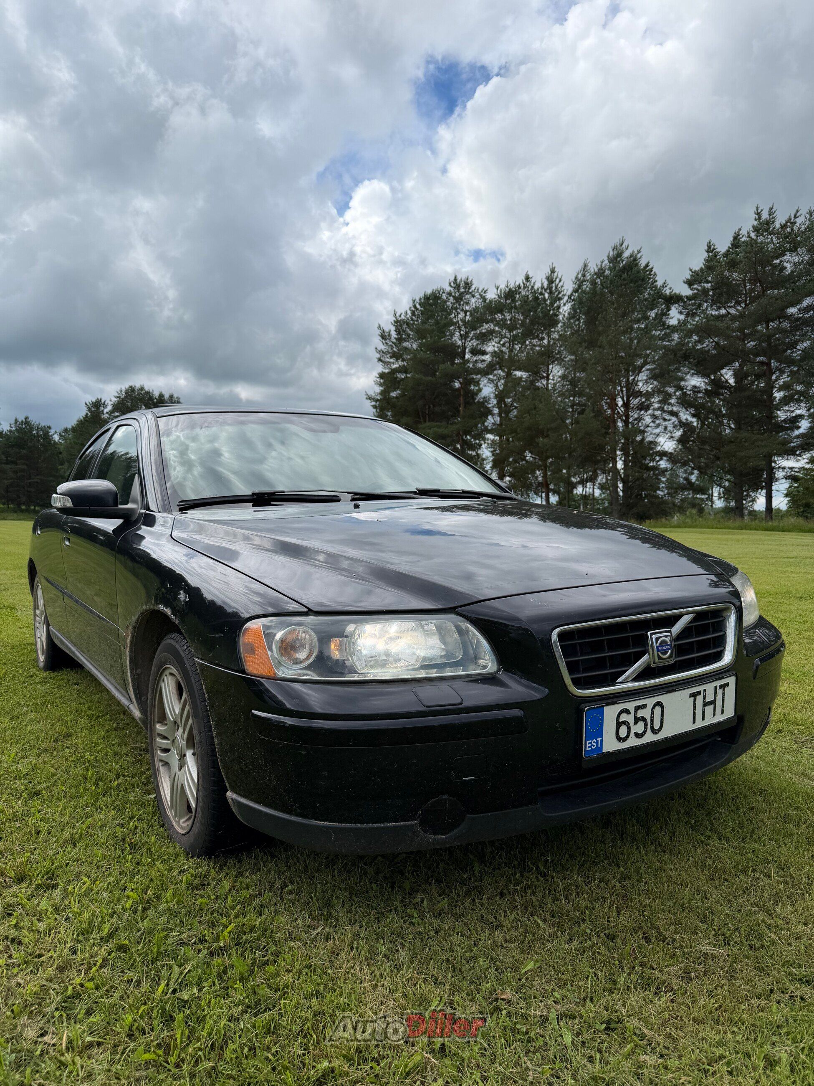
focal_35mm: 24
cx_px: 407
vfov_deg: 71.6
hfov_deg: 56.8
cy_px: 543
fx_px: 752
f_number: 1.78
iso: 80
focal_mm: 6.76
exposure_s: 1/5714
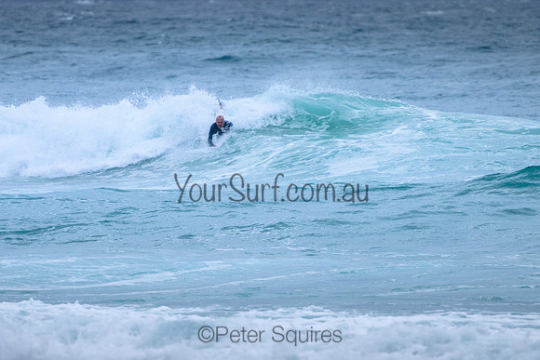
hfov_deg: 3.7
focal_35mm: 550
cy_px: 155
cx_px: 271
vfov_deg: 2.5
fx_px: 8254
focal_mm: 400
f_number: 5.6
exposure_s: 1/2000
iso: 500
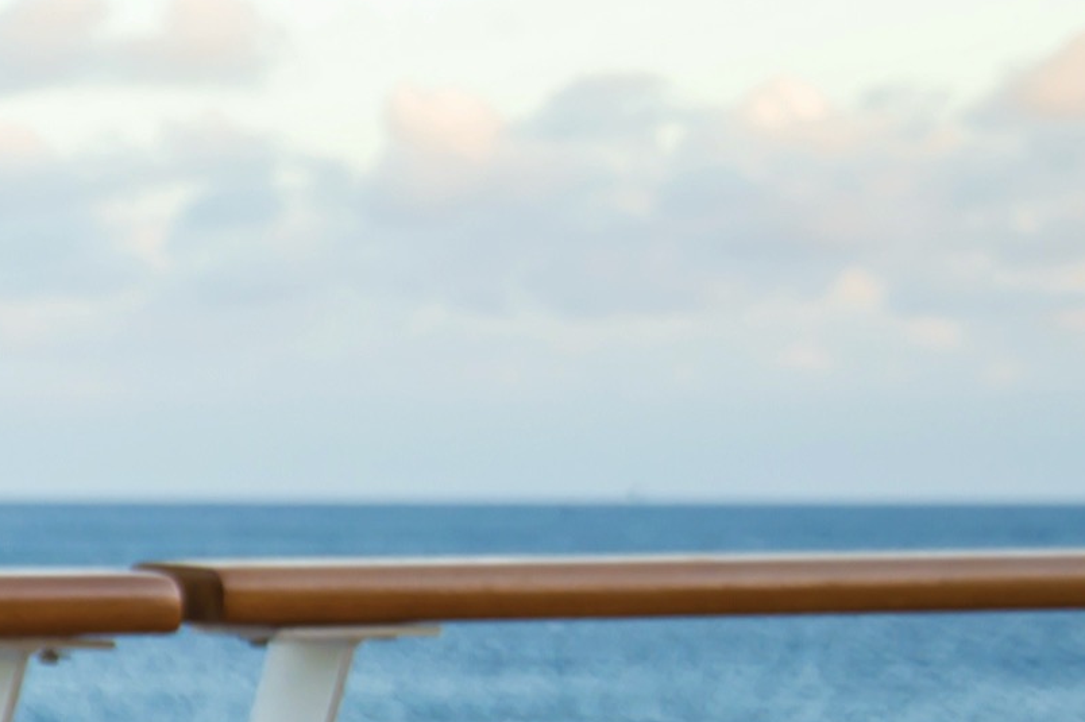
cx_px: -1271
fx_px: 5617
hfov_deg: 10.0
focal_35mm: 186
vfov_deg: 7.3
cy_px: 953
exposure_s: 1/30
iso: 100
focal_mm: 25
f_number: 3
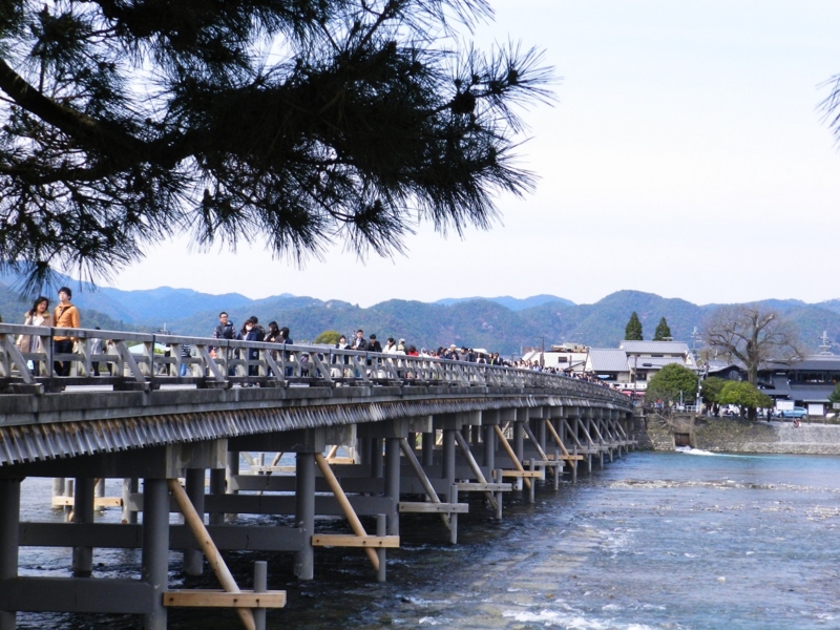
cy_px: 315
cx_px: 420
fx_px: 1286
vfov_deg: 27.5
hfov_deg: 36.2
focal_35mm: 53
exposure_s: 1/800
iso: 200
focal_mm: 9.4
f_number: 5
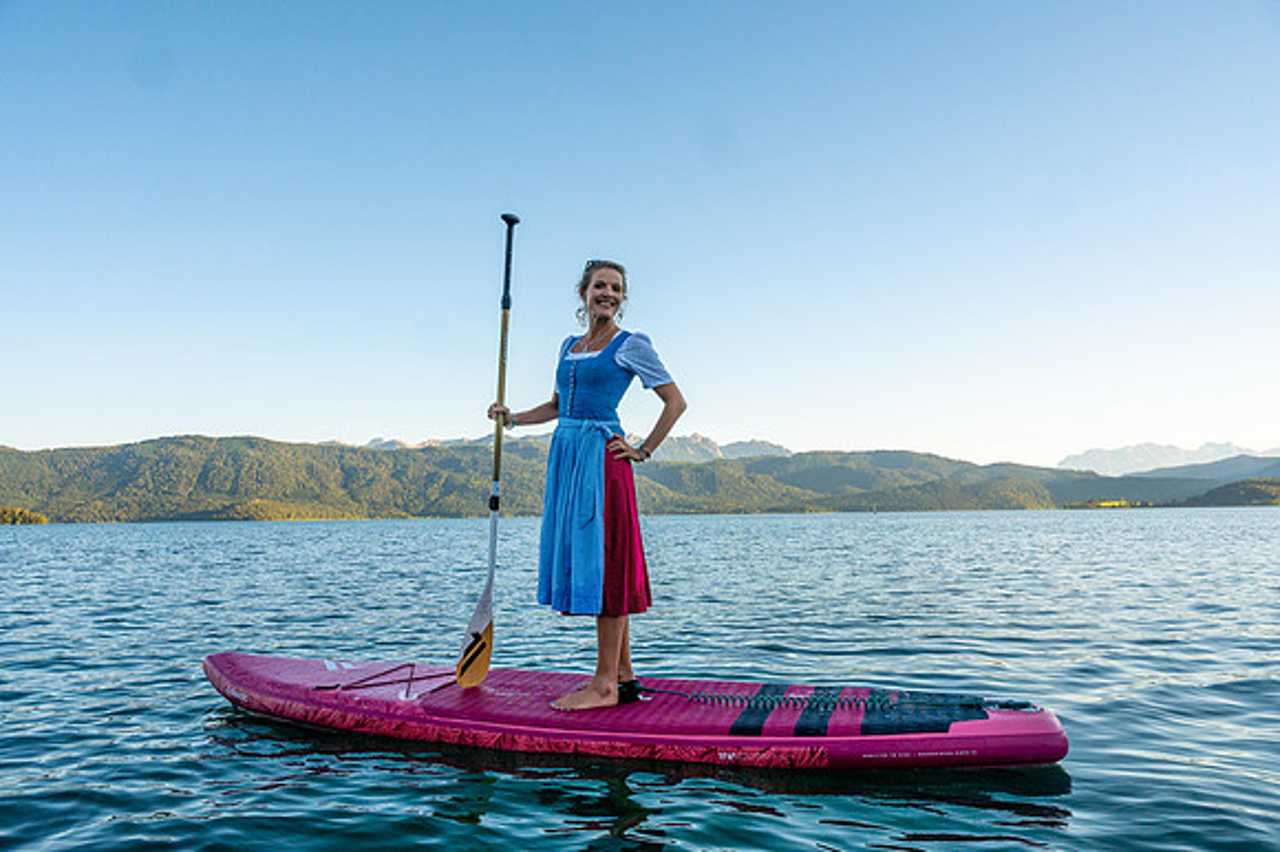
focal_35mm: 24
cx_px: 640
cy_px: 426
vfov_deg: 53.1
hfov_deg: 73.8
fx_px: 853
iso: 400
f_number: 13
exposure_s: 1/640
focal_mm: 24
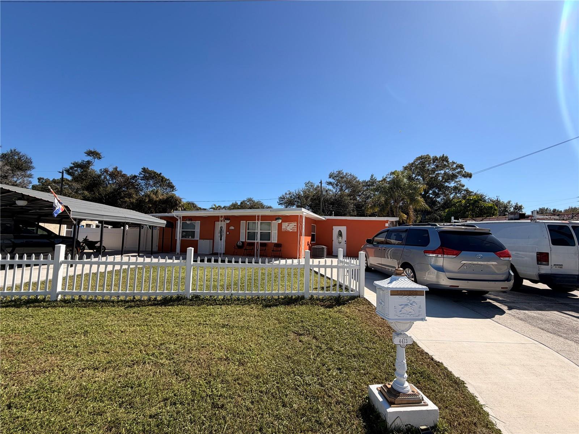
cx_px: 290
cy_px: 217
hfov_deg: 102.1
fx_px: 234
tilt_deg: +2.5
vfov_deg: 85.7
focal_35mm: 14
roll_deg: -0.8
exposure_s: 1/888
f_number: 2.2
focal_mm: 2.22
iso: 20
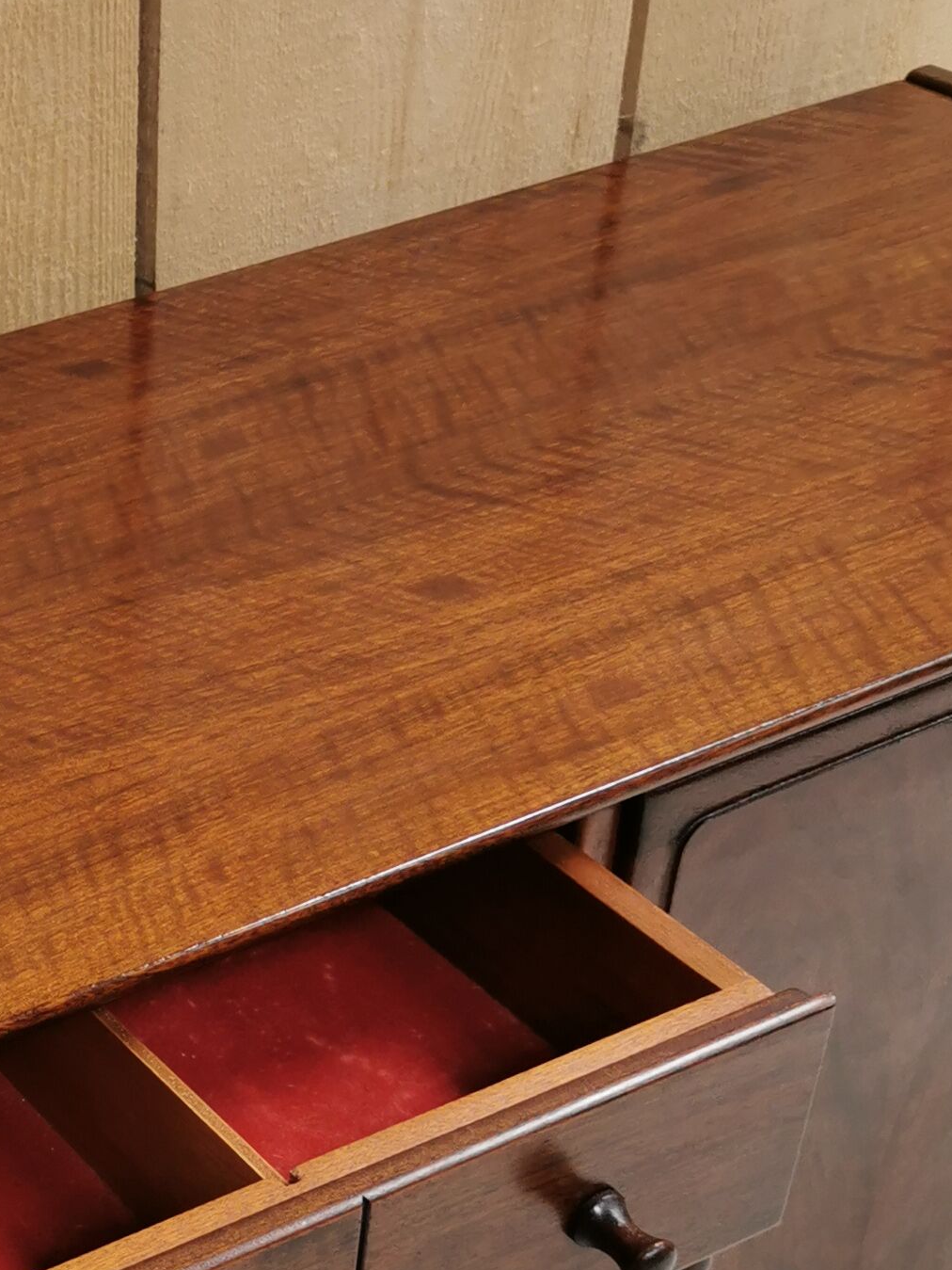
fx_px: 2676
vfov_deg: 26.2
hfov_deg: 19.2
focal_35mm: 73
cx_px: -150
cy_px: 1020
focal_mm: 5.58
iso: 50
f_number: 1.8
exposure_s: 1/167
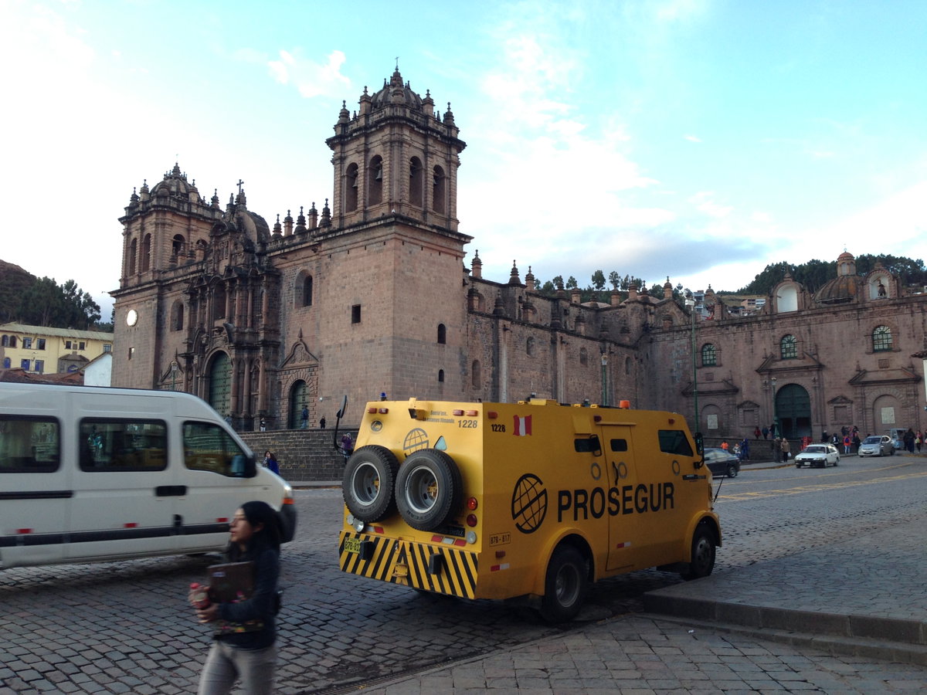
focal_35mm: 33
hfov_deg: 55.4
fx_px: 884
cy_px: 348
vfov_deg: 42.9
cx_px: 464
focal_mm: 4.12
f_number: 2.4
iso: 50
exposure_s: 1/60
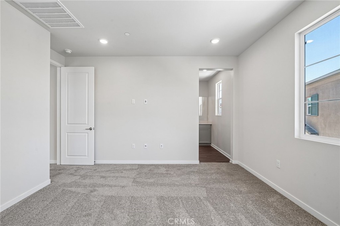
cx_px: 170
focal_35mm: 14
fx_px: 132
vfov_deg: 81.2
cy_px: 113
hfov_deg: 104.3
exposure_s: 1/30
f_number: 9
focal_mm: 14
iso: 400
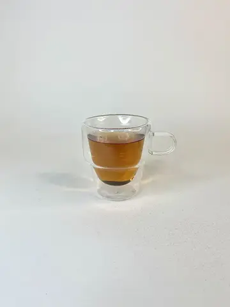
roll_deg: -1.0
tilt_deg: -18.4
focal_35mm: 26
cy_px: 154
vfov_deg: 67.3
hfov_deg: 53.1
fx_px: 230
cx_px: 115
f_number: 1.8
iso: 32
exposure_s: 1/767
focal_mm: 4.25
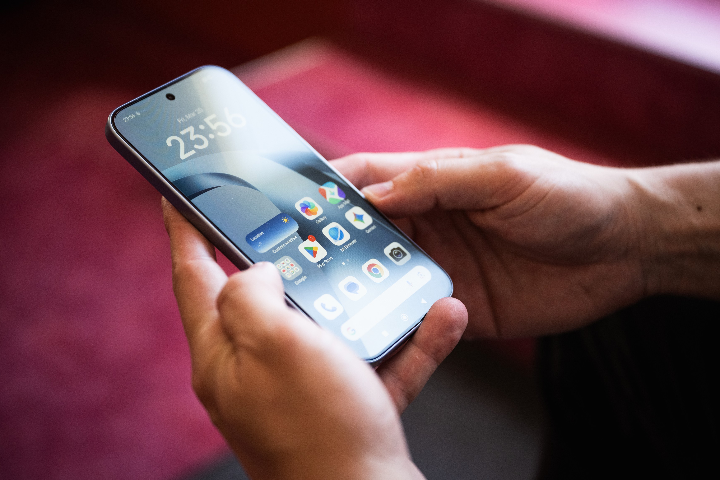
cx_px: 362
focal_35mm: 57
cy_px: 241
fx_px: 1140
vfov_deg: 23.8
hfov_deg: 35.1
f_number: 2.8
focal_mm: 56
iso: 1600
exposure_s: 1/640
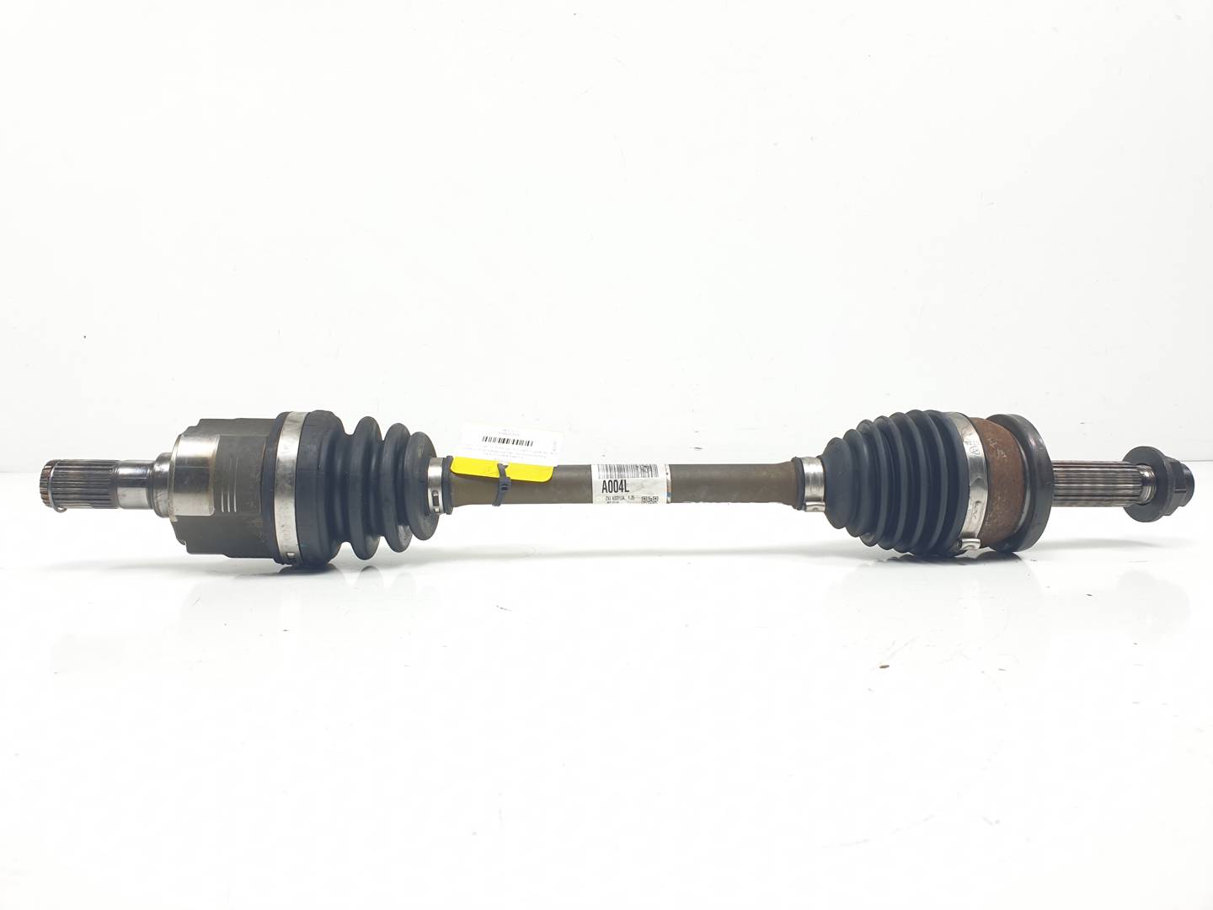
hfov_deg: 67.3
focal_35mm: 26
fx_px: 911
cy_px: 455
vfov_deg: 53.1
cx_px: 606
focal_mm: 4.3
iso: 50
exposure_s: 1/127
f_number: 2.4
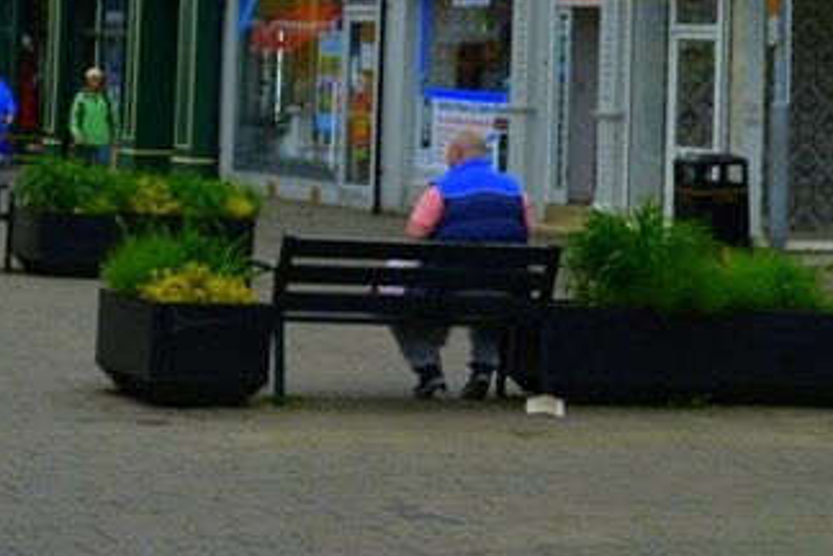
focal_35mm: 138
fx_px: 3183
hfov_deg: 14.9
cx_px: 424
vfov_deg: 9.6
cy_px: -317
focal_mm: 29
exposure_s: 1/250
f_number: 8
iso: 200
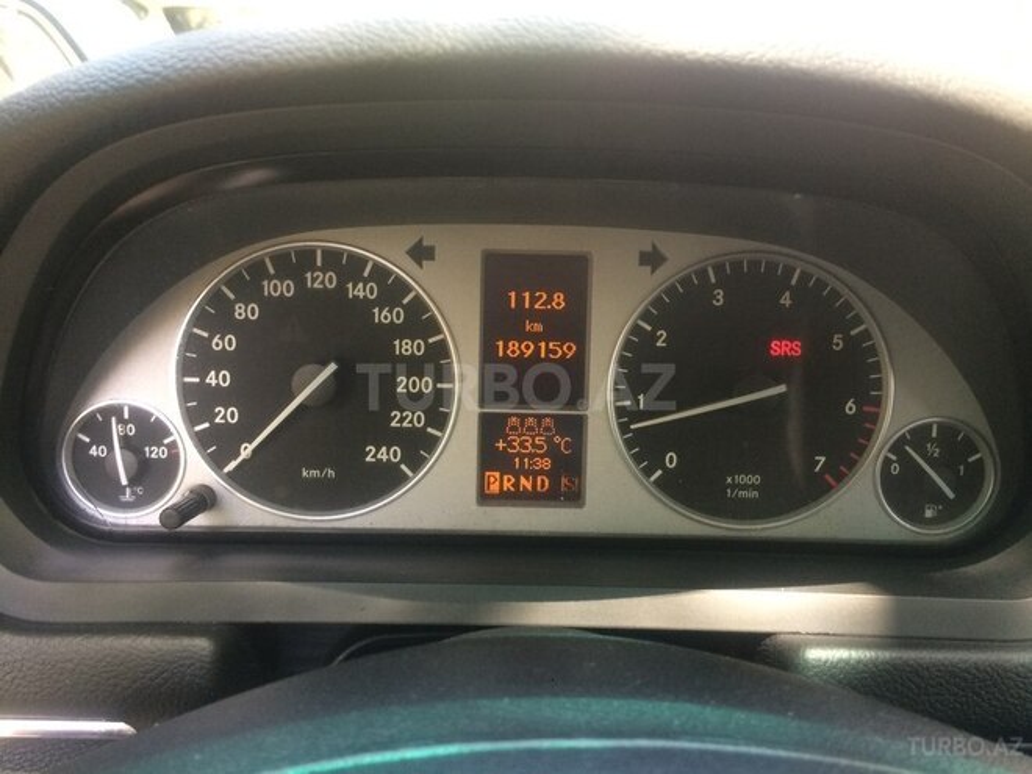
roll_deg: -3.1
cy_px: 387
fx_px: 865
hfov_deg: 61.7
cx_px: 516
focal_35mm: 29
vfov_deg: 48.2
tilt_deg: -21.8
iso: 64
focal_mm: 4.15
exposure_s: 1/33
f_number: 2.2
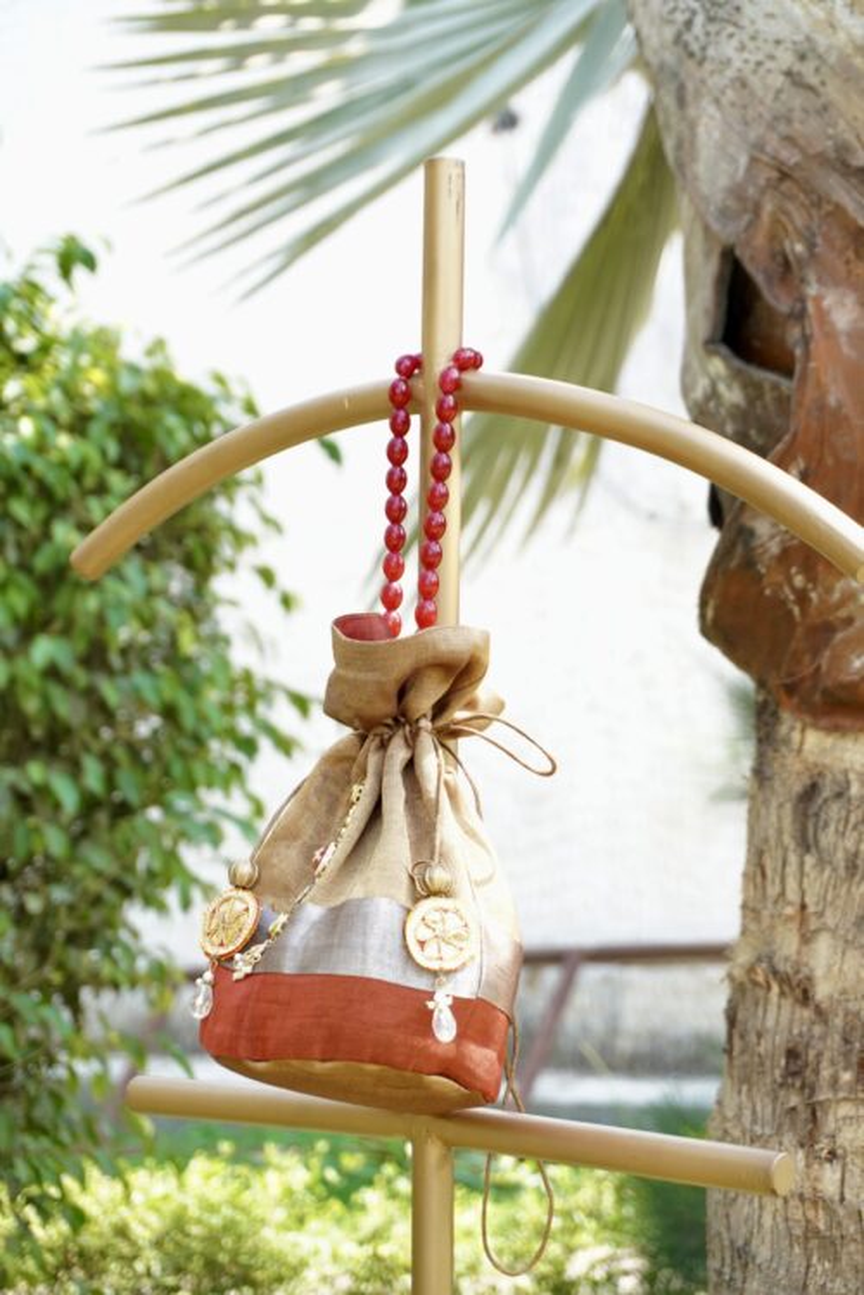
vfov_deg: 27.0
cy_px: 648
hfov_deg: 18.2
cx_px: 432
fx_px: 2700
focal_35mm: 75
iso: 800
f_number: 6.3
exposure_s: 1/250
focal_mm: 50
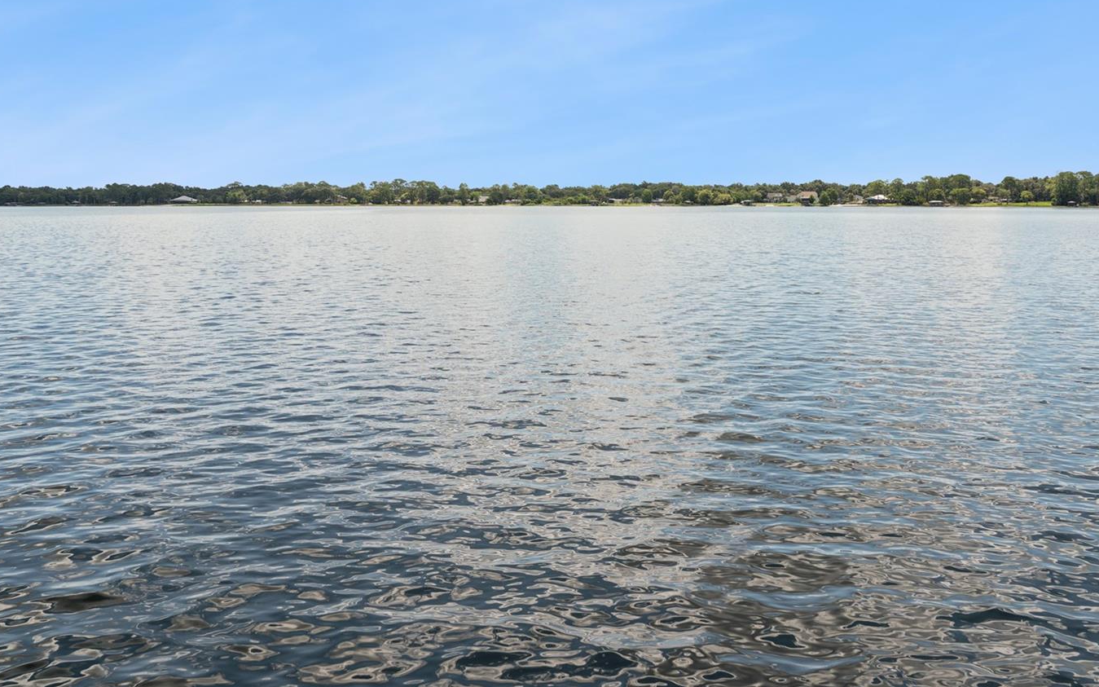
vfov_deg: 42.8
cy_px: 254
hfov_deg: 64.6
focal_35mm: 29
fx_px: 869
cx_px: 565
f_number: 6.3
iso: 125
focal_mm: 24
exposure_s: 1/640
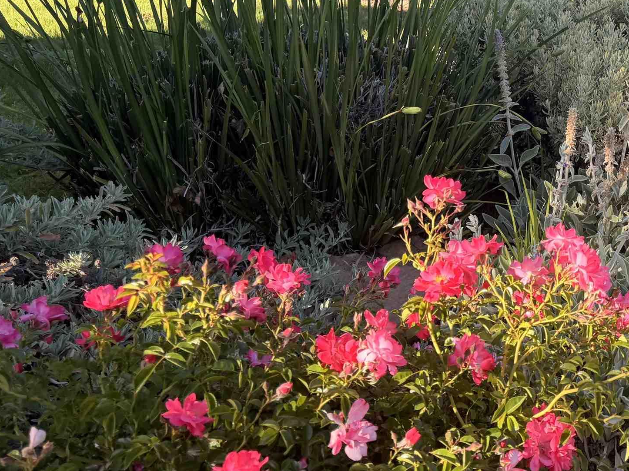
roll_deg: -1.7
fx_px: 927
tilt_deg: -12.5
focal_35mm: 51
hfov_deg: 34.3
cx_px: 624
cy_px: 92
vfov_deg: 27.9
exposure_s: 1/1060
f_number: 1.78
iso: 100
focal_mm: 6.76
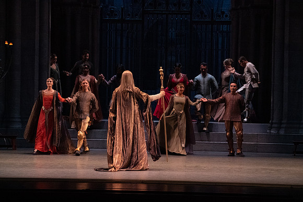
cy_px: 101
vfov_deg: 9.3
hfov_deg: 14.0
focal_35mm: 147
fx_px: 1237
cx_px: 152
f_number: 9
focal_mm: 147
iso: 20000
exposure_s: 1/320
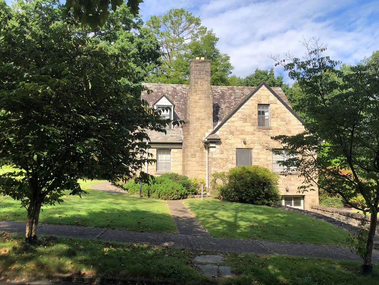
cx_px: 193
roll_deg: -0.4
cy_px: 142
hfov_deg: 60.0
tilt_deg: +3.4
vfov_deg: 46.8
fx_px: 328
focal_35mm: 30
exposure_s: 1/1156
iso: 20
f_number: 1.8
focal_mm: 3.99
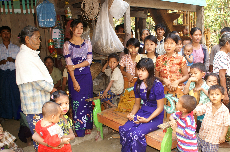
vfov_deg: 37.7
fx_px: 223
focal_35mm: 35
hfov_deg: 54.4
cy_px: 84
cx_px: 128
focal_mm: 20
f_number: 4
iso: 100
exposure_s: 1/80
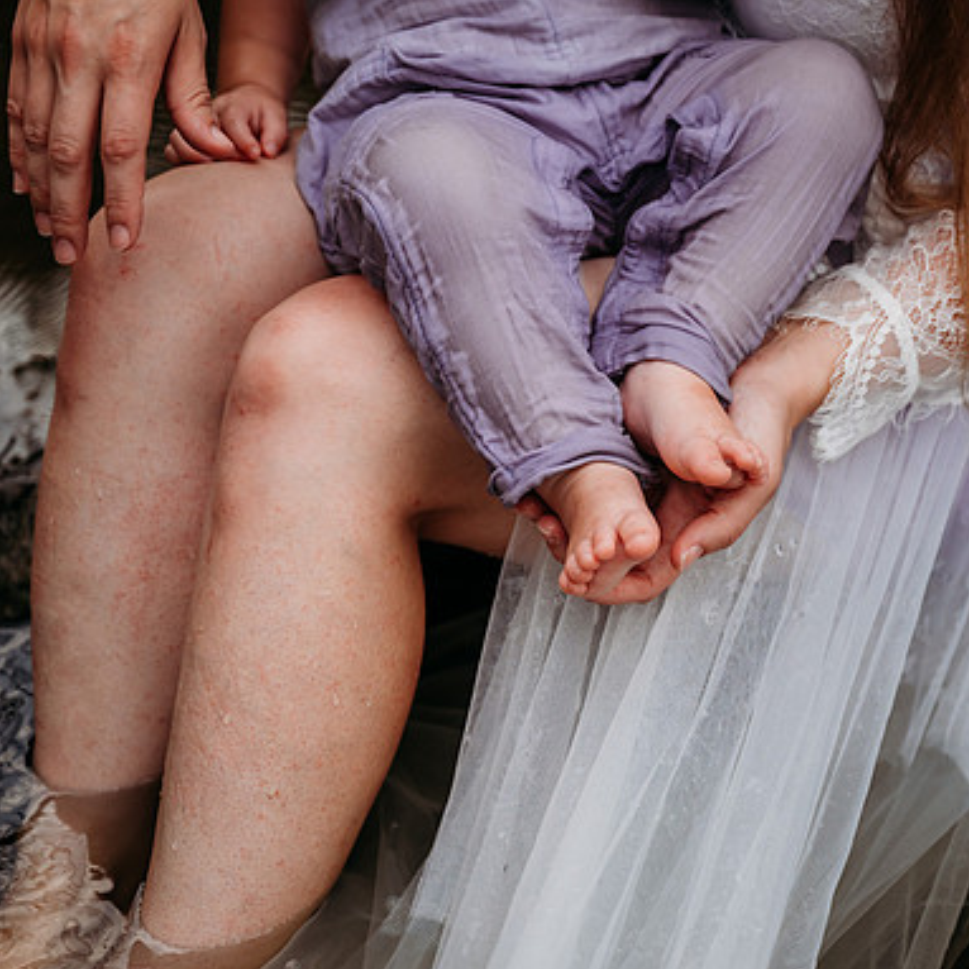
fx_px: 2850
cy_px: 487
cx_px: 589
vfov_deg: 19.3
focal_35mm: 90
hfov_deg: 19.3
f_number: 2.8
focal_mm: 70
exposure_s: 1/1600
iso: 500
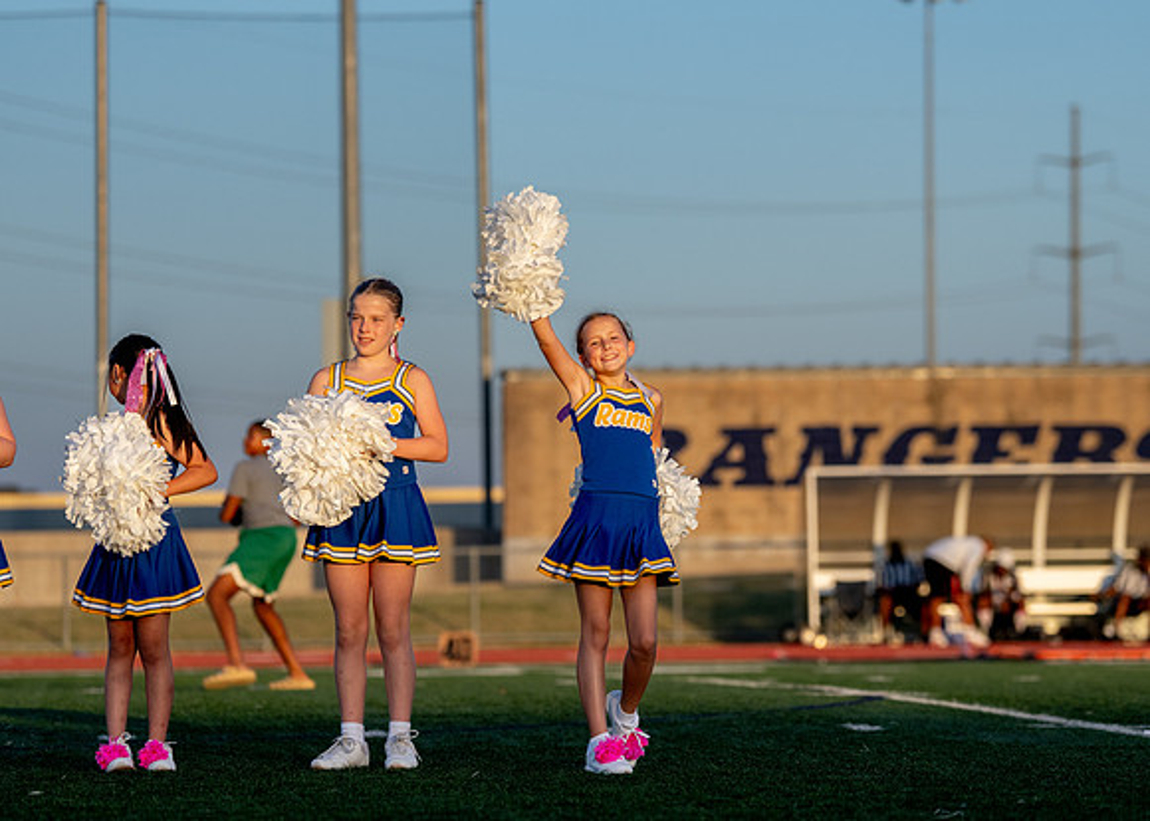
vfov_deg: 8.3
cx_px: 601
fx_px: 5667
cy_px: 413
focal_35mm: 174
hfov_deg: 11.6
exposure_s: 1/3200
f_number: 2.8
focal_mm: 126
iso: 500
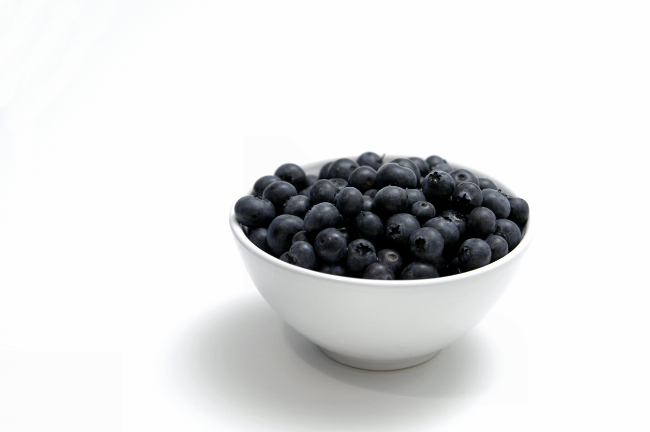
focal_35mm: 84
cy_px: 216
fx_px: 1515
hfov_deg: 24.2
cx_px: 325
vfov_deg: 16.2
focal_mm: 56
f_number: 4
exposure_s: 1/50
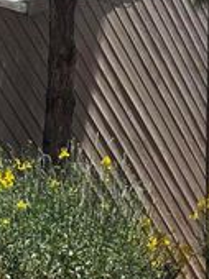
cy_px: 57
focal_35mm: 102
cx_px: 61
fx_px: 823
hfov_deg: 14.4
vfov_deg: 19.1
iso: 50
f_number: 1.5
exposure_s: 1/1724
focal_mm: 5.7
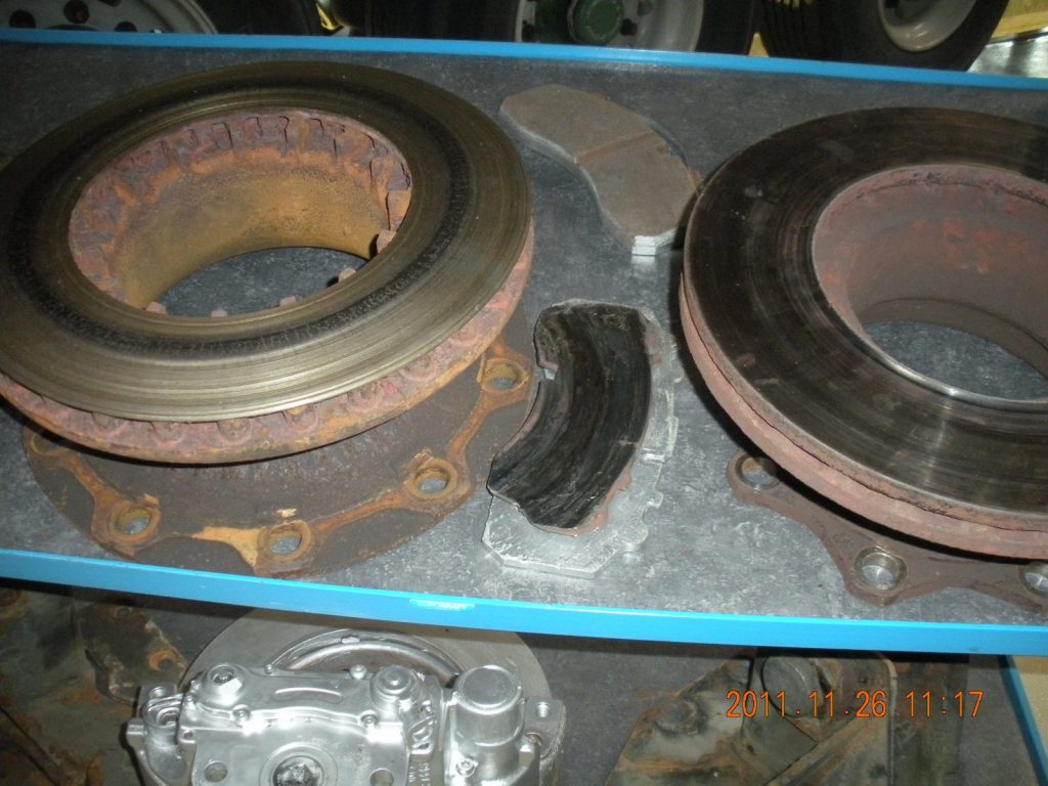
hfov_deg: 52.6
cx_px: 524
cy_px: 393
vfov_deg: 40.7
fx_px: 1060
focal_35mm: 35
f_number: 3.5
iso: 400
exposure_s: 1/60
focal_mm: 6.3
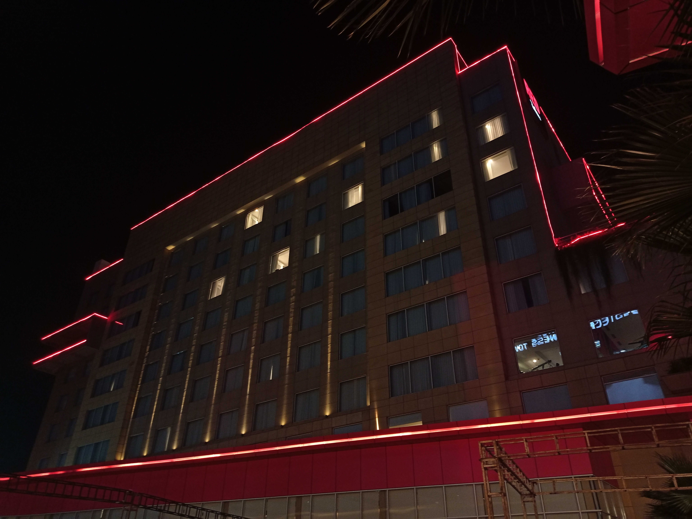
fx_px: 560
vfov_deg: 49.7
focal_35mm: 28
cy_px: 260
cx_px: 346
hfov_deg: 63.4
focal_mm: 4.74
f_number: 1.79
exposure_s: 1/25
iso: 525
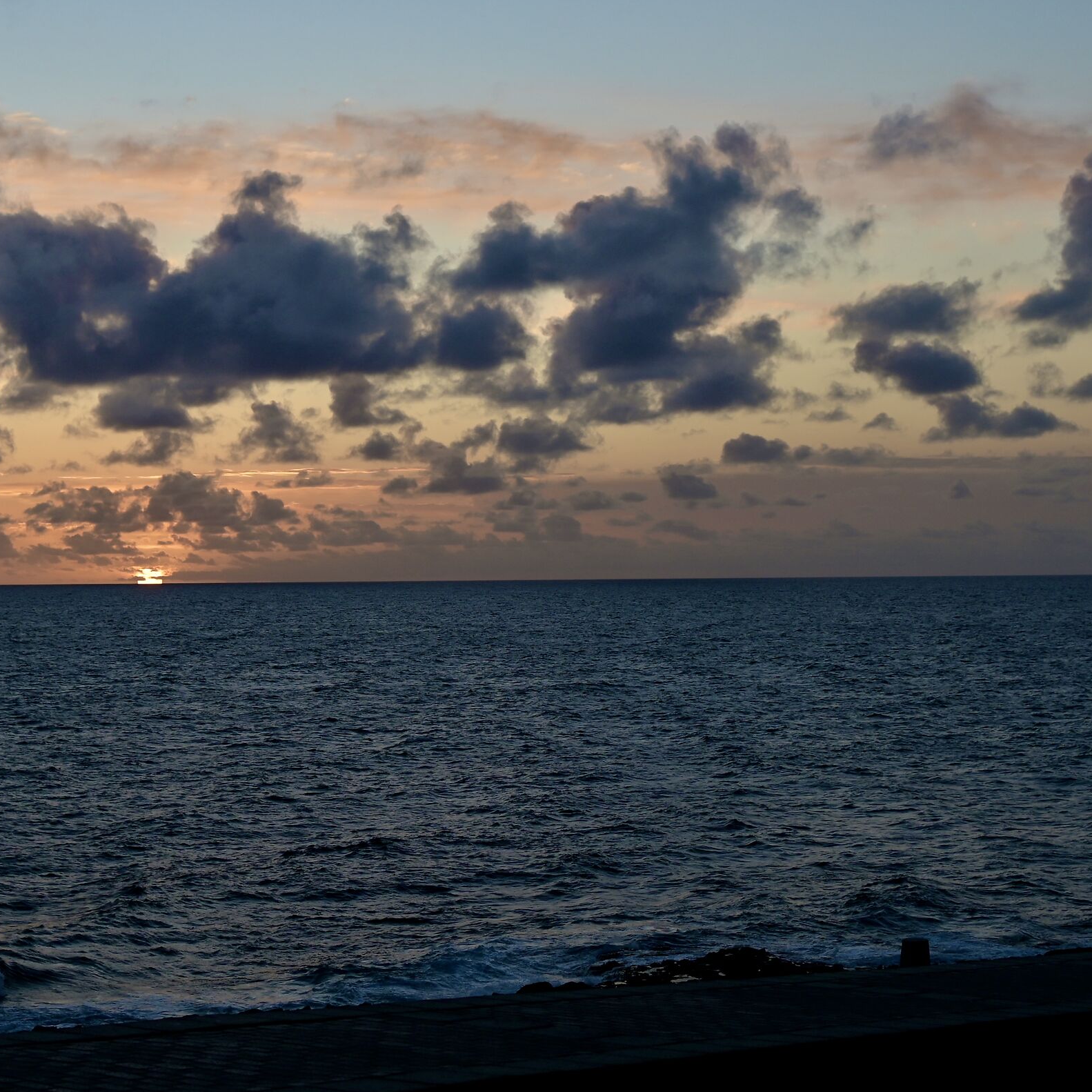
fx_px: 2391
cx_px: 448
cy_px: 546
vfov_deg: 25.7
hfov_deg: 25.7
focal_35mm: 67
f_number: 4
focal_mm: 35
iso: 100
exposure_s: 1/500
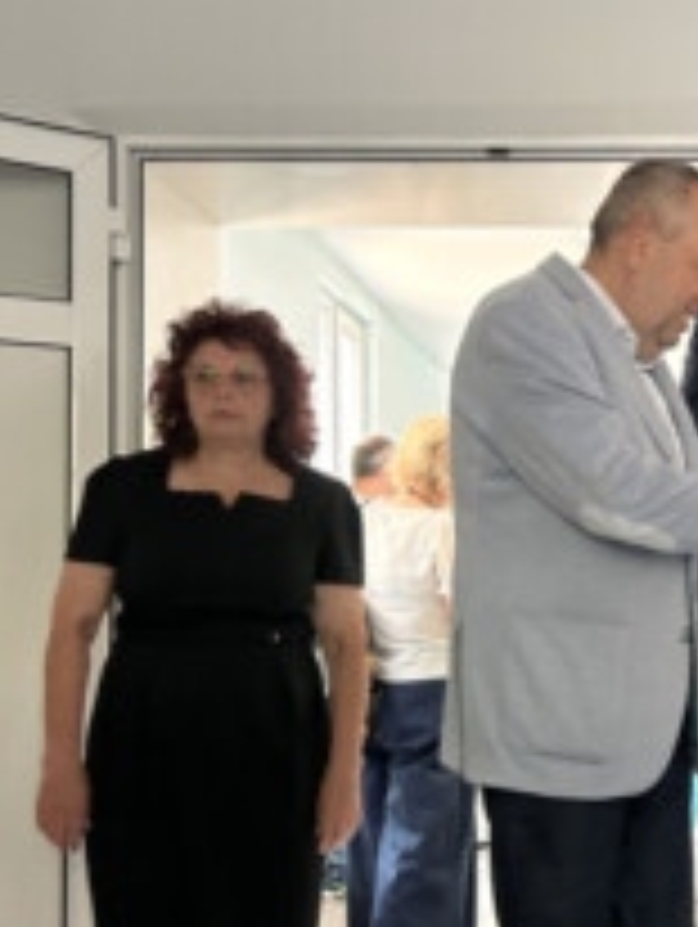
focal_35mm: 63
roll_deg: +1.3
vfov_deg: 30.6
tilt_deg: +3.5
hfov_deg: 21.7
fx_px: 1690
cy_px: 531
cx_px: 831
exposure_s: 1/60
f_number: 1.5
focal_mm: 5.7
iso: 160
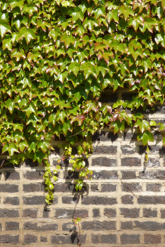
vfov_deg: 12.3
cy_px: 124
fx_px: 1148
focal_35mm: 167
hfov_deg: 8.2
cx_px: 65
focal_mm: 21.5
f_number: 6.4
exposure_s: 1/200
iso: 100
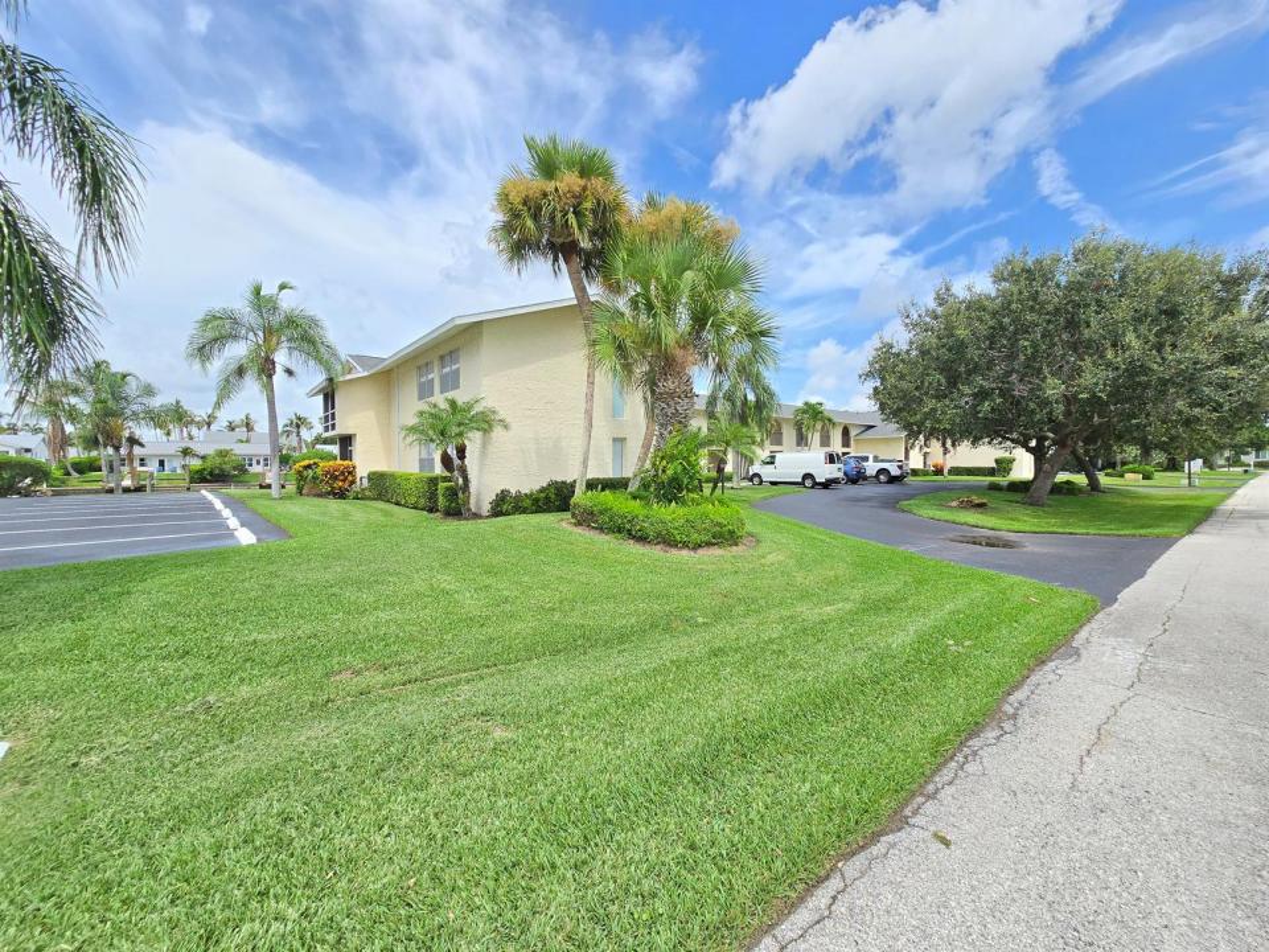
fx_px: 477
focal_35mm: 13
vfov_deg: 89.9
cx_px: 634
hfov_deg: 106.2
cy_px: 476
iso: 64
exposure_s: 1/2000
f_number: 2.2
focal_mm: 2.2
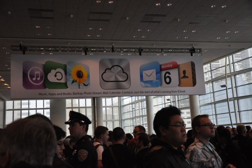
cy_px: 84
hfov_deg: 46.4
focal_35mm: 42
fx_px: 294
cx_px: 126
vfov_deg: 31.8
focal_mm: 28
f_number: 4
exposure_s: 1/1000
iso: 1600
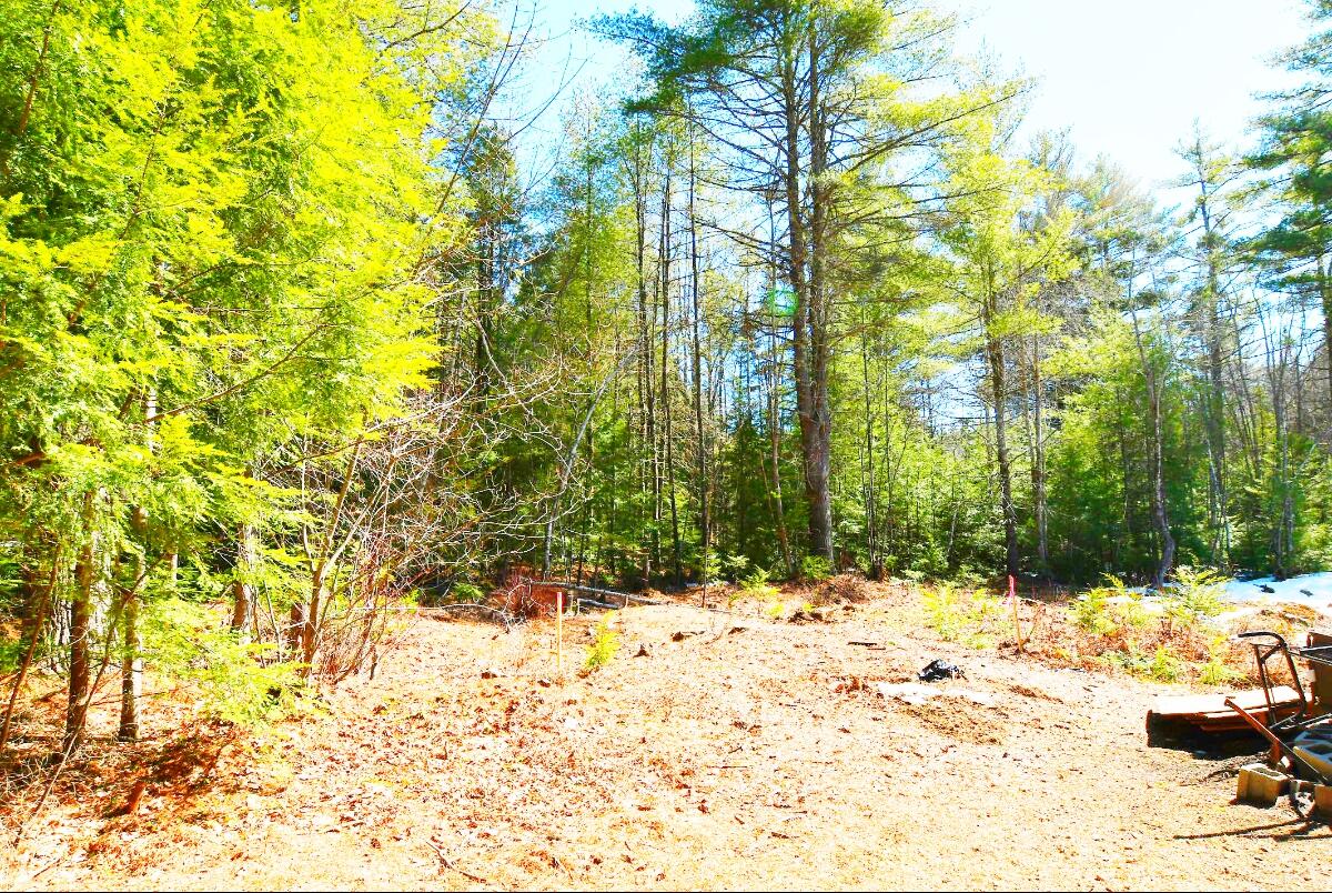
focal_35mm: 20
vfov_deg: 62.1
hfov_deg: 83.9
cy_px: 446
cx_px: 666
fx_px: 741
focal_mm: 10
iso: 100
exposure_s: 1/320
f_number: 7.1
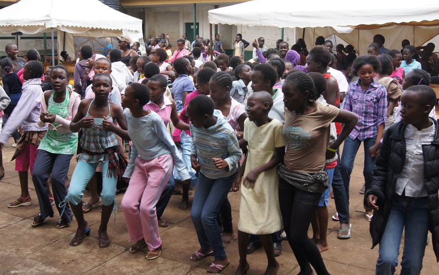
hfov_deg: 45.3
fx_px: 527
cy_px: 115
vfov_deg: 29.2
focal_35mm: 44
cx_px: 218
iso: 100
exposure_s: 1/100
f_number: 6.3
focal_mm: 26
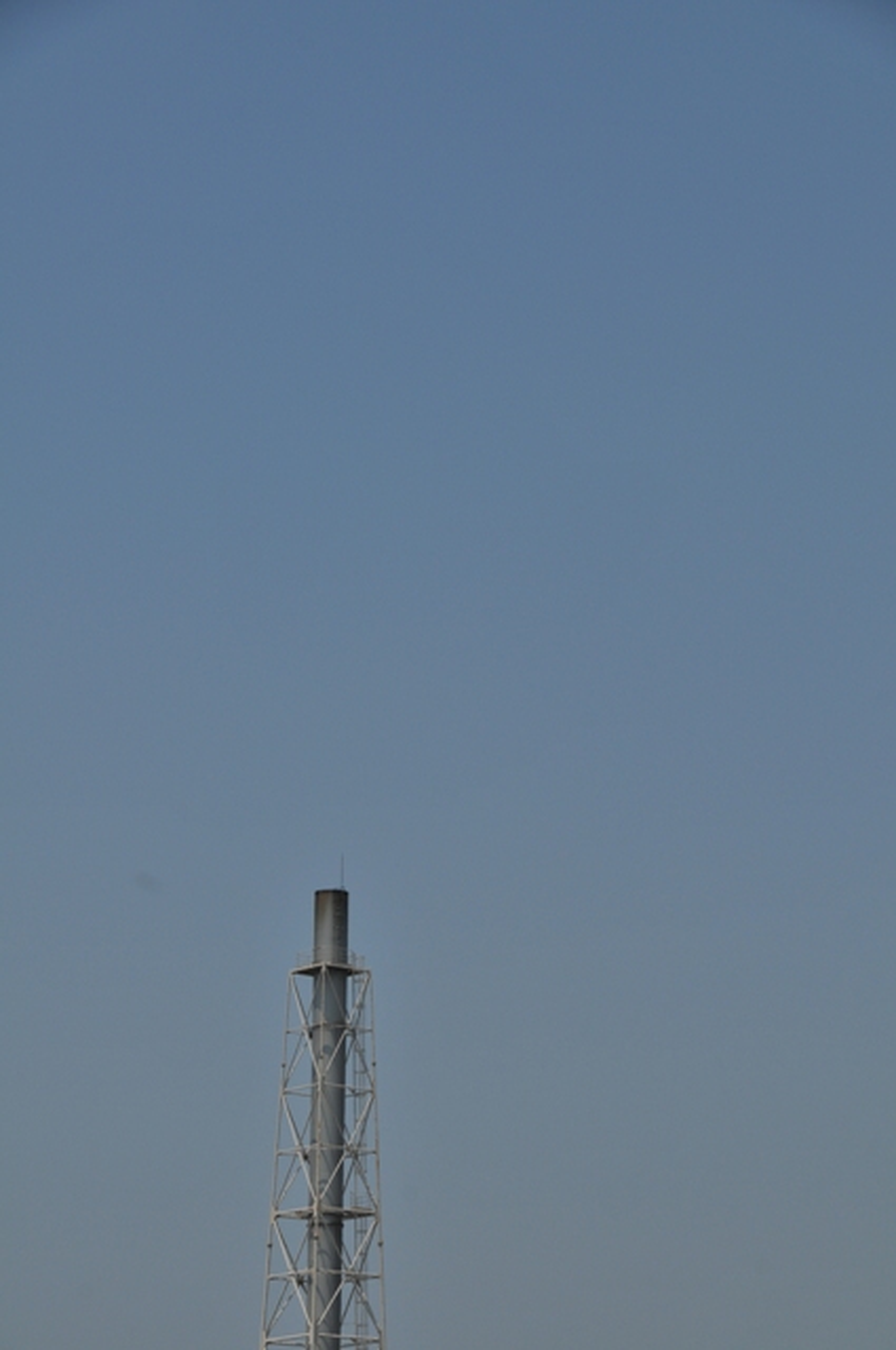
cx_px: 448
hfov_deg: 11.4
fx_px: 4492
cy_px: 675
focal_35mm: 120
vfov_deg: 17.1
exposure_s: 1/1000
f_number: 10
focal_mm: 80
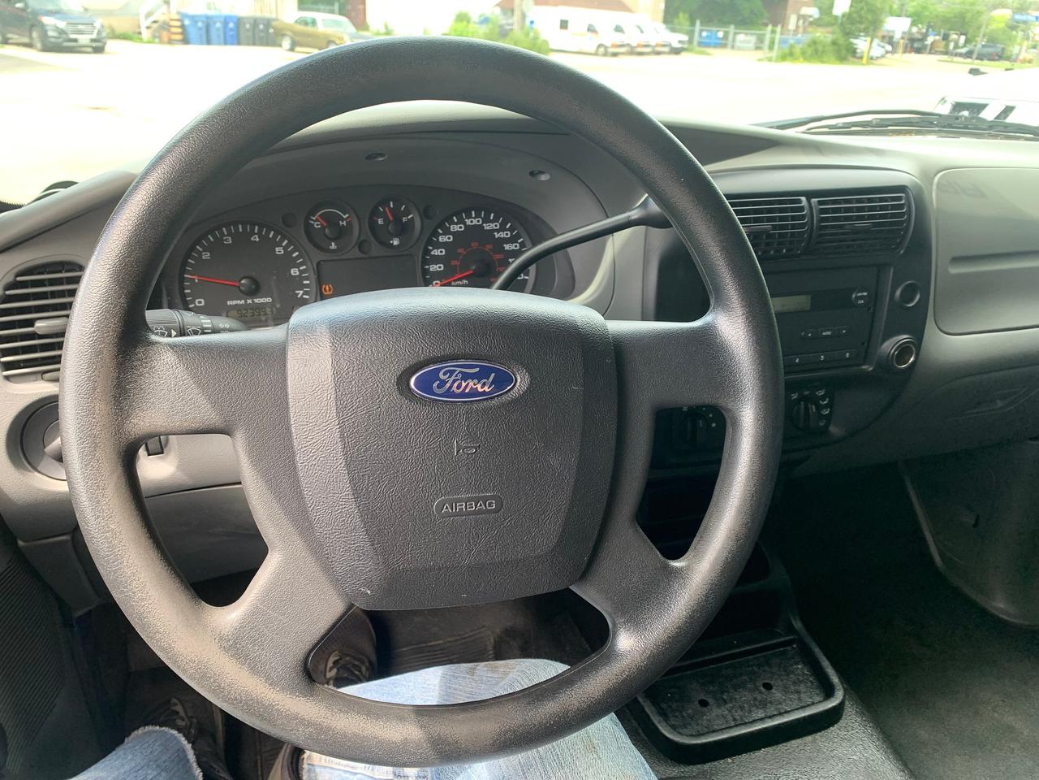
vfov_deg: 53.1
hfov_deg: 67.3
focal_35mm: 26
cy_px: 390
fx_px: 780
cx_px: 520
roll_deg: -3.2
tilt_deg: -28.0
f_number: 1.8
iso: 64
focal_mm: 4.25
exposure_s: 1/121
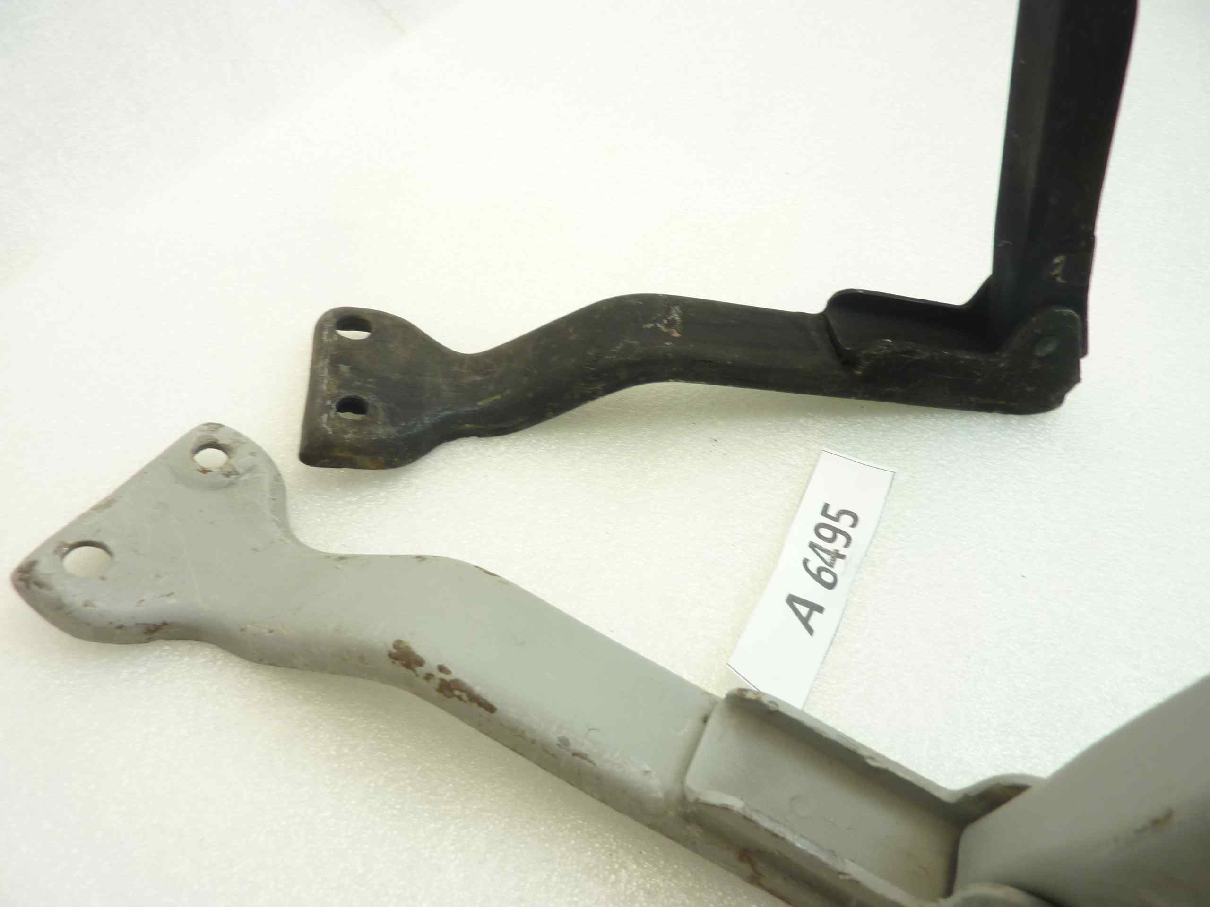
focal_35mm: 25
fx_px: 874
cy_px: 454
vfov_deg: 54.9
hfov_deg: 69.4
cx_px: 605
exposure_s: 1/20
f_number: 3.3
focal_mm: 4.1
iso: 80
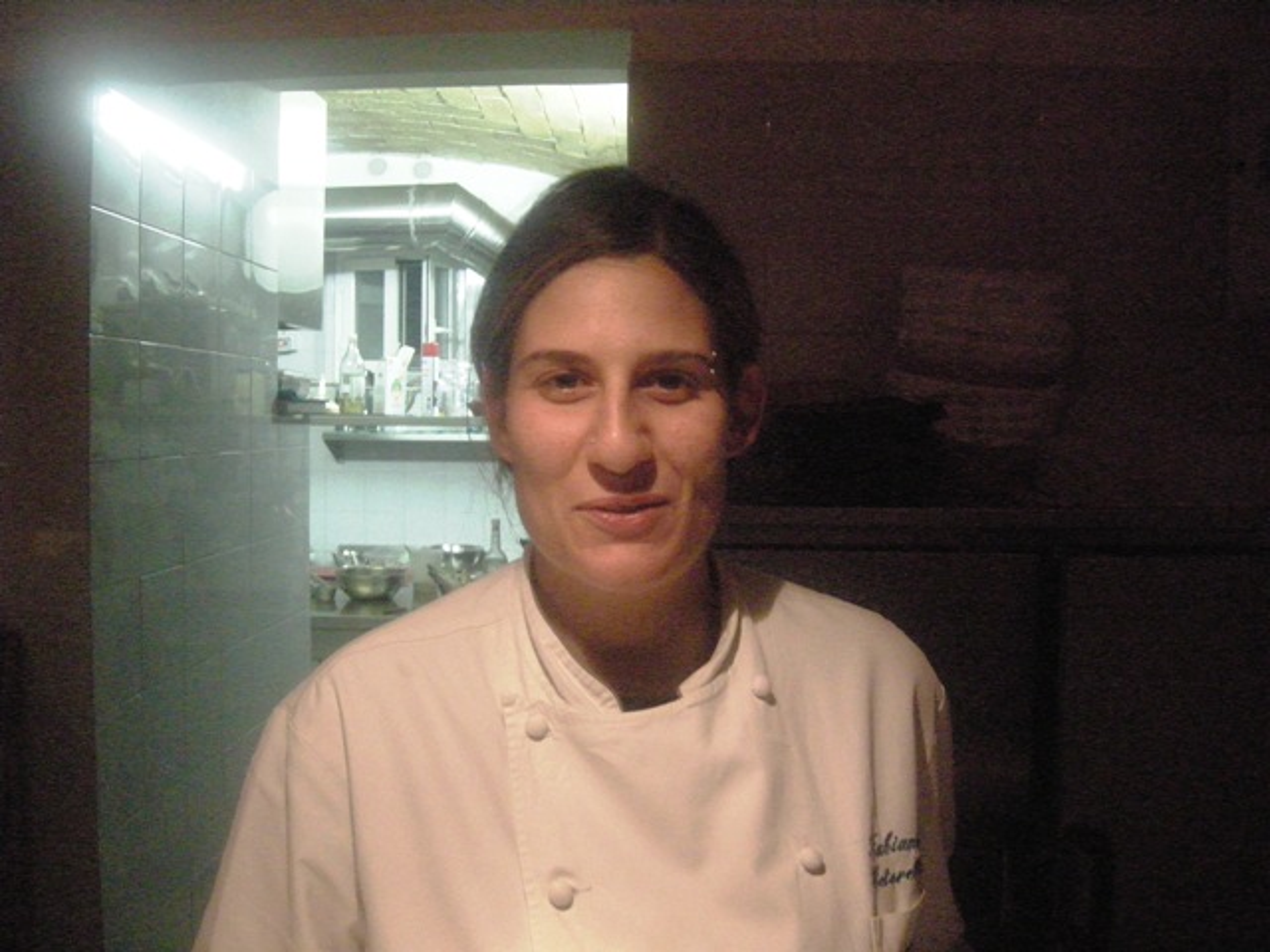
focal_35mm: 36
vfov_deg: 39.7
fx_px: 1321
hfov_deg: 51.4
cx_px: 635
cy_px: 476
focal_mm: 7.5
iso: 1600
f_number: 2.7
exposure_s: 1/47.6
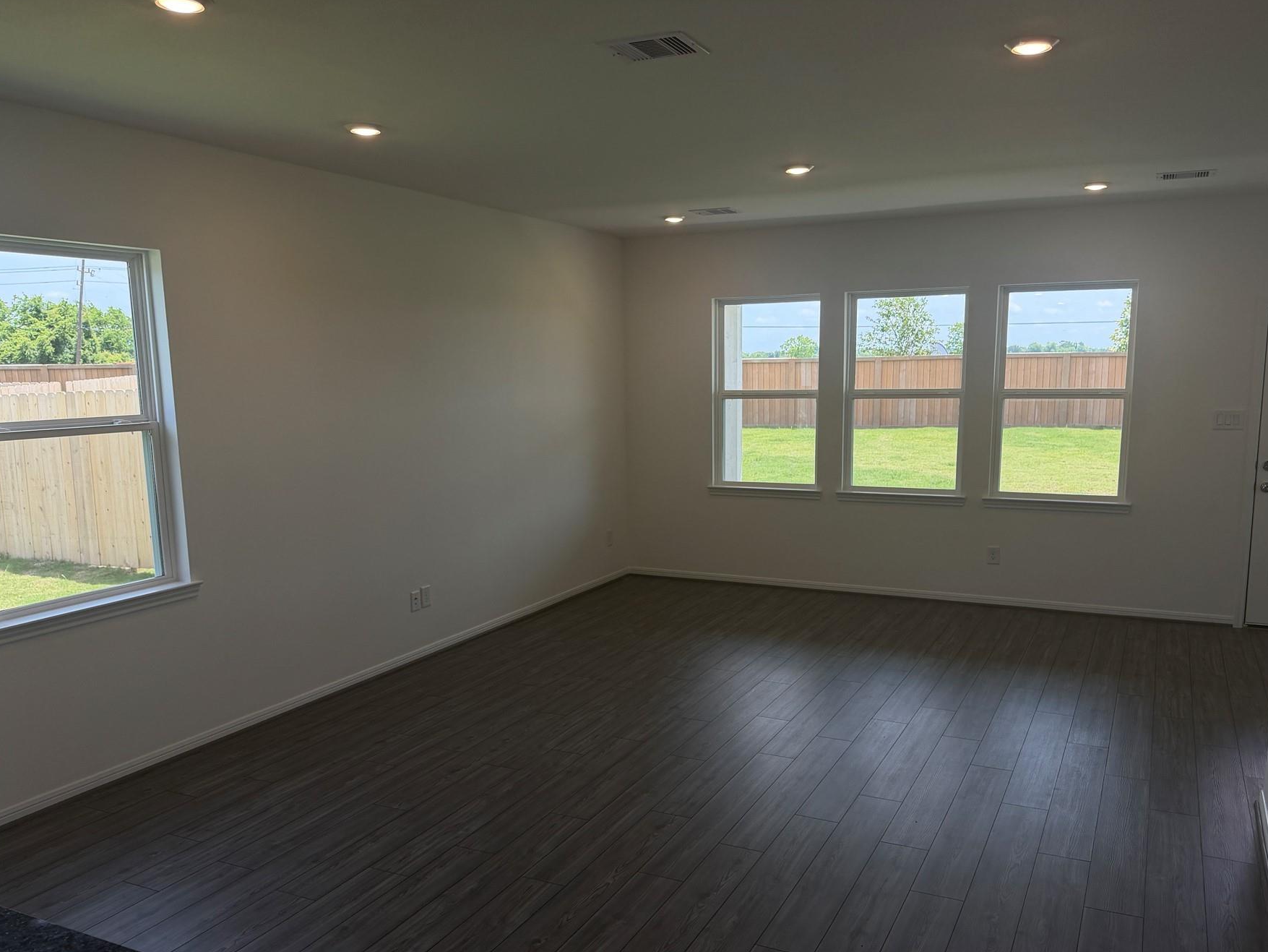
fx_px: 1026
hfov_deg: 63.3
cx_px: 687
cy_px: 548
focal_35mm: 28
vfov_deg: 49.6
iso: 100
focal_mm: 6.76
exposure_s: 1/571
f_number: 1.78
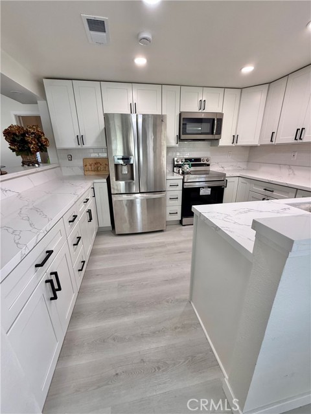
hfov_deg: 85.7
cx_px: 156
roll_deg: +0.8
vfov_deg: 102.1
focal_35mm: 14
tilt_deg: -17.9
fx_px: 168
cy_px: 207
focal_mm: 2.22
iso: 160
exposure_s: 1/120
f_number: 2.2
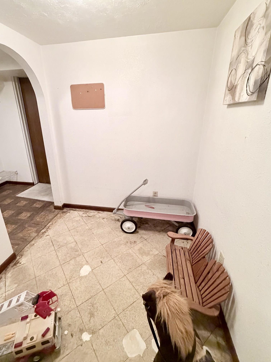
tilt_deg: -19.1
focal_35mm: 16
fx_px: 167
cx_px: 123
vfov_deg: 94.4
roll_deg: +0.2
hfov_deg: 77.9
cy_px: 171
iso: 640
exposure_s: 1/60
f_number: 2.2
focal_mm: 2.22
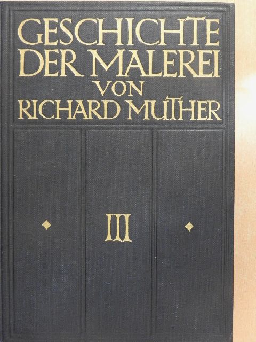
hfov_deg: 29.1
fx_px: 493
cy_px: 171
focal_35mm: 50
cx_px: 128
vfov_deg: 38.2
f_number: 4
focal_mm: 9
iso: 800
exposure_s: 1/8
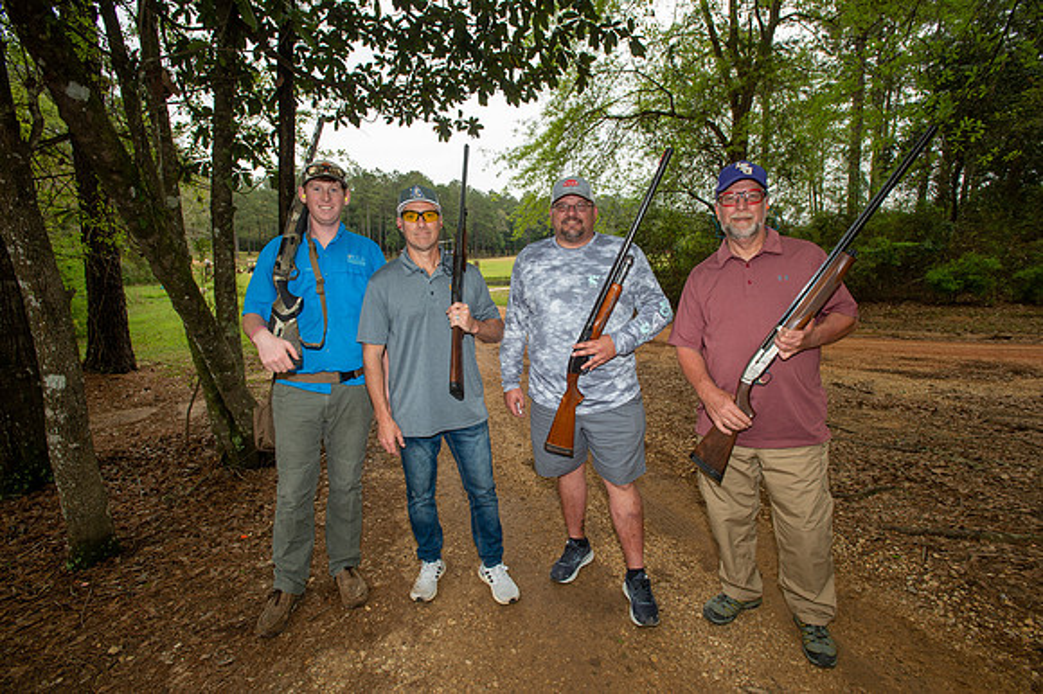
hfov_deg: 93.3
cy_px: 347
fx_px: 492
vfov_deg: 70.4
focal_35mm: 17
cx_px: 522
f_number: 6.3
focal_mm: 17
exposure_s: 1/125
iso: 125
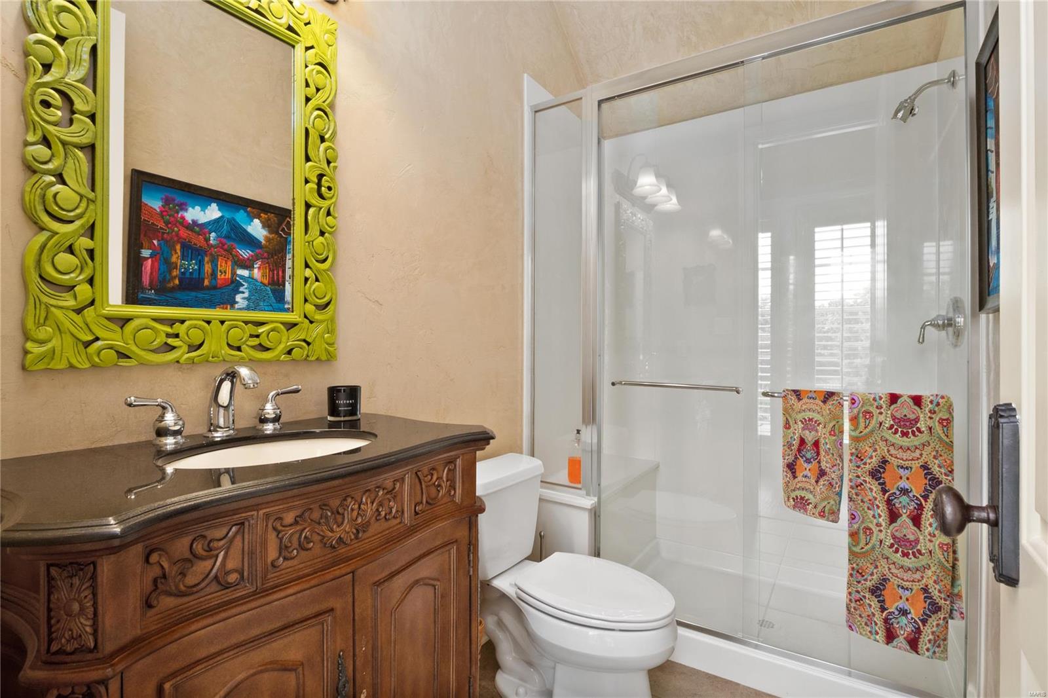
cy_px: 349
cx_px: 524
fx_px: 466
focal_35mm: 16
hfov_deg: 96.7
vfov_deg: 73.7
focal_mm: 8
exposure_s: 1/5
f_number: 10
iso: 800
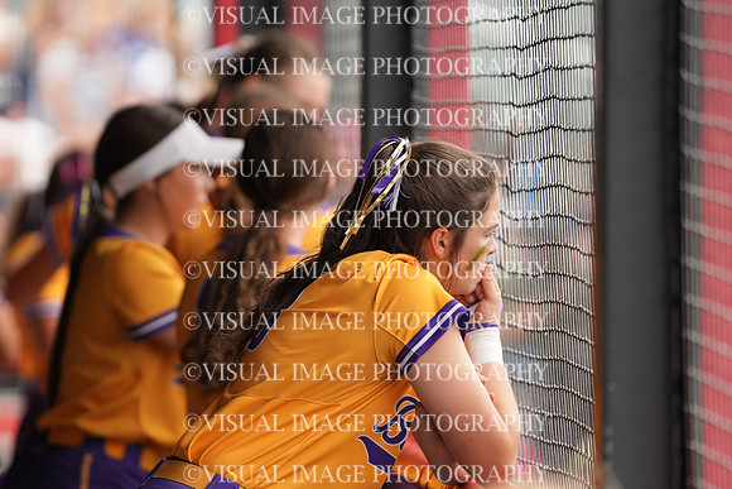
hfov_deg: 6.9
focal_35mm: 300
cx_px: 366
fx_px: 6101
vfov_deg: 4.6
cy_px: 244
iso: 1000
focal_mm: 300
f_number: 4
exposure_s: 1/2500
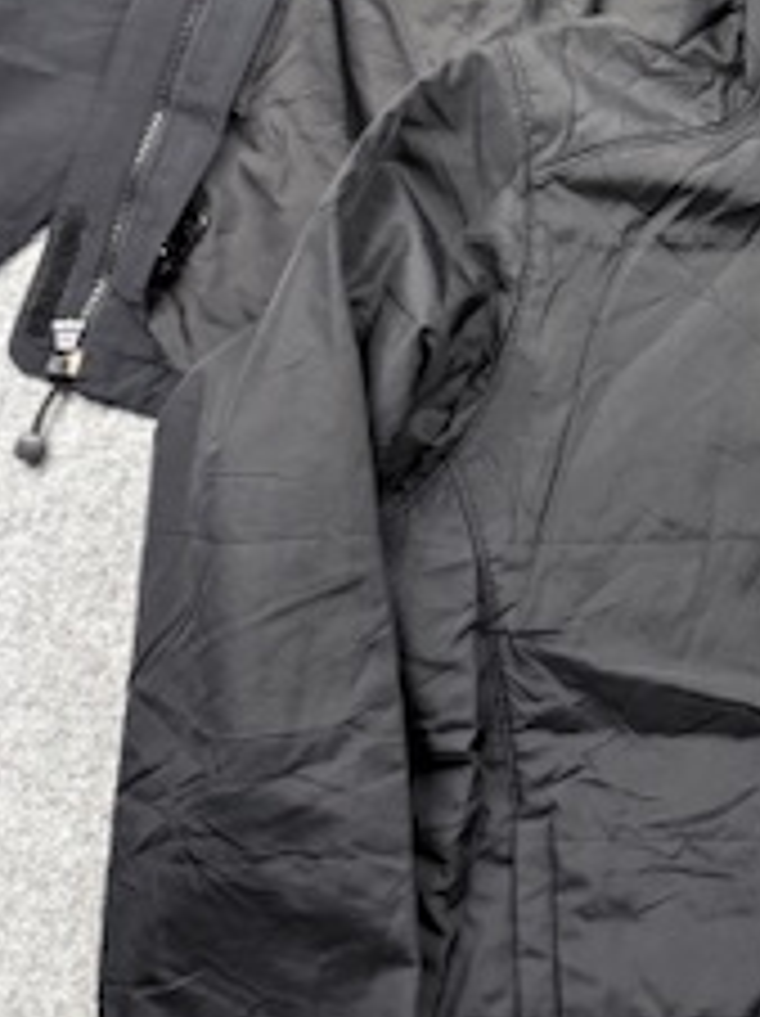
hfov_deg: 19.8
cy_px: 148
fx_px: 1994
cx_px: 998
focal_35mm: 68
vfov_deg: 27.8
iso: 160
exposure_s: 1/100
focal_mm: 6.76
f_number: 1.78
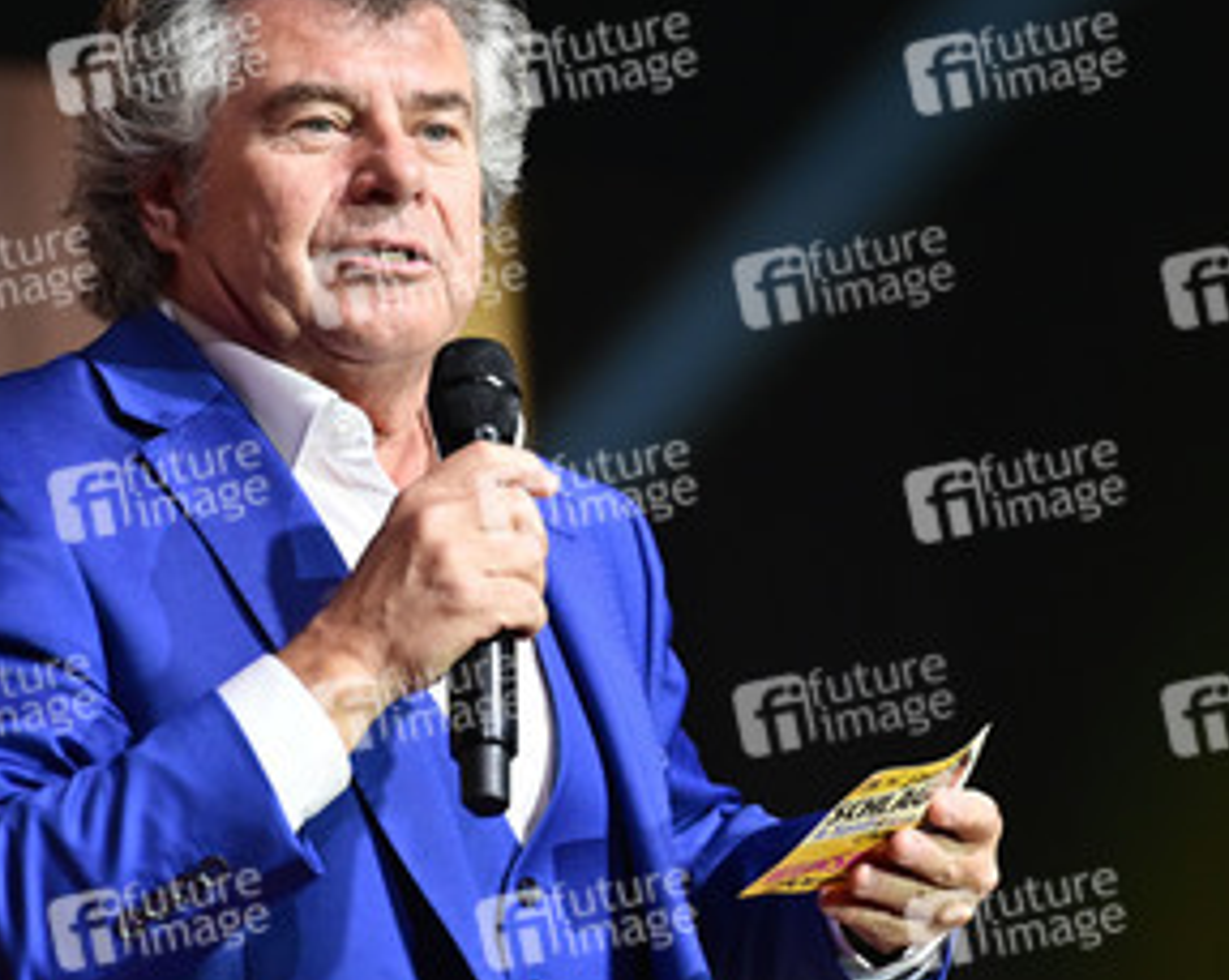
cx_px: 473
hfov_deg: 6.6
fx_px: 10719
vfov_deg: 5.2
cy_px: 385
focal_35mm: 295
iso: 3200
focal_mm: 200
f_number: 4
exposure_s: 1/250
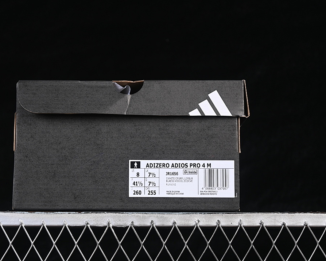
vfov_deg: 18.1
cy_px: 130
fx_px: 820
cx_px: 132
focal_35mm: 85
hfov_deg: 22.5
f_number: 6.3
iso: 160
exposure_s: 1/60
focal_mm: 50
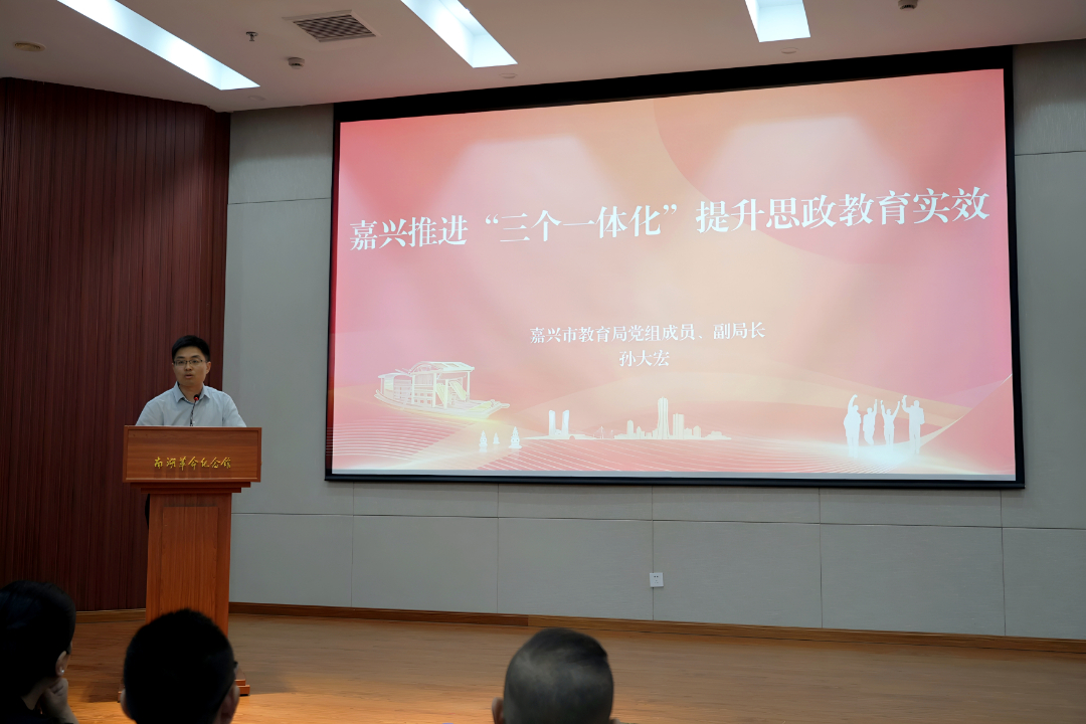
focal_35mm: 39
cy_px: 362
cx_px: 543
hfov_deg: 49.6
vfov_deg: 34.2
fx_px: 1176
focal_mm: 39
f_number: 4
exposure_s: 1/160
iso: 1000
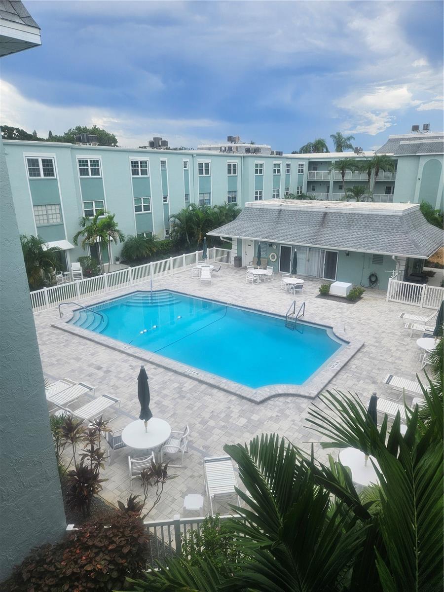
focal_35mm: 23
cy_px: 296
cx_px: 222
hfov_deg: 58.9
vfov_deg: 73.9
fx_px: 393
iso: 25
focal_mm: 5.4
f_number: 1.8
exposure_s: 1/909
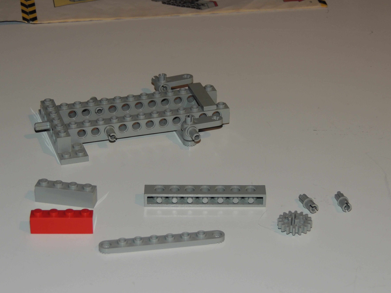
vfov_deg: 13.7
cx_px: 192
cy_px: 149
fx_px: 1220
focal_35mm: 108
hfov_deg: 18.2
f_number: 4.2
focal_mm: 18.7
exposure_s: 1/60
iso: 200
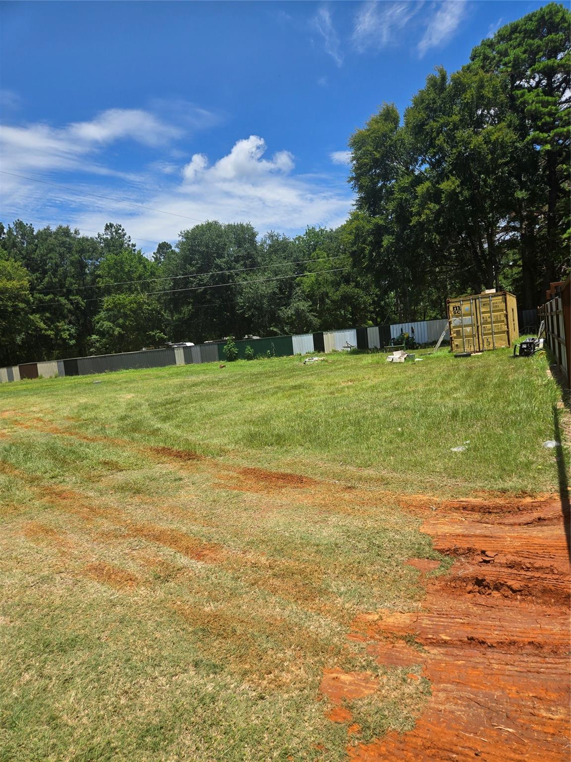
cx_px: 286
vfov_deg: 73.9
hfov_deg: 58.9
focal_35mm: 23
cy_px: 381
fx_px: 506
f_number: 1.8
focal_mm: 5.4
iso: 25
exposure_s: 1/1994
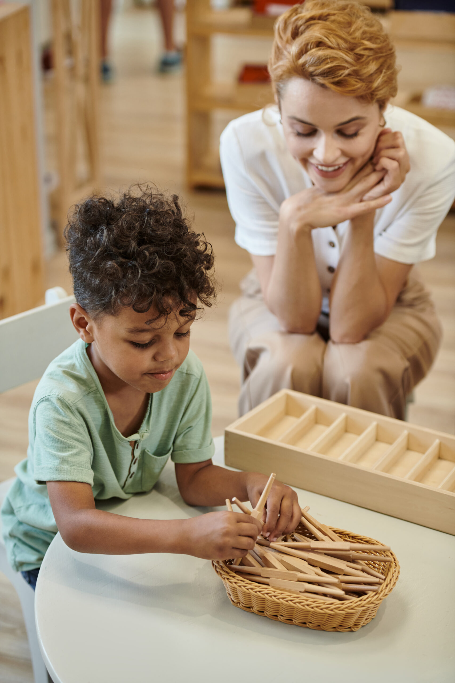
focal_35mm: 70
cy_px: 342
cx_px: 228
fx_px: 1327
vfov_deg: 28.8
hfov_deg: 19.5
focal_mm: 70
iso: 640
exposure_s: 1/200
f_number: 2.8
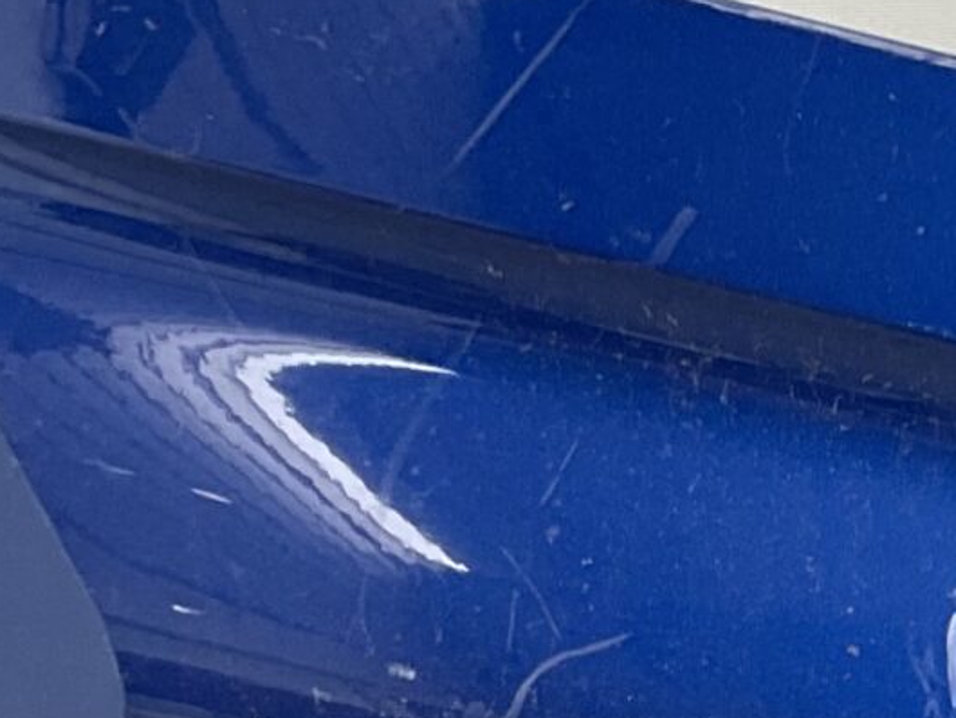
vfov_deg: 10.4
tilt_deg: -20.7
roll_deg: -2.5
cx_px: 1086
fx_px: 3868
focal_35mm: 140
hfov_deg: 13.8
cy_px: 962
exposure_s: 1/120
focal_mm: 3
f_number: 1.8
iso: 25
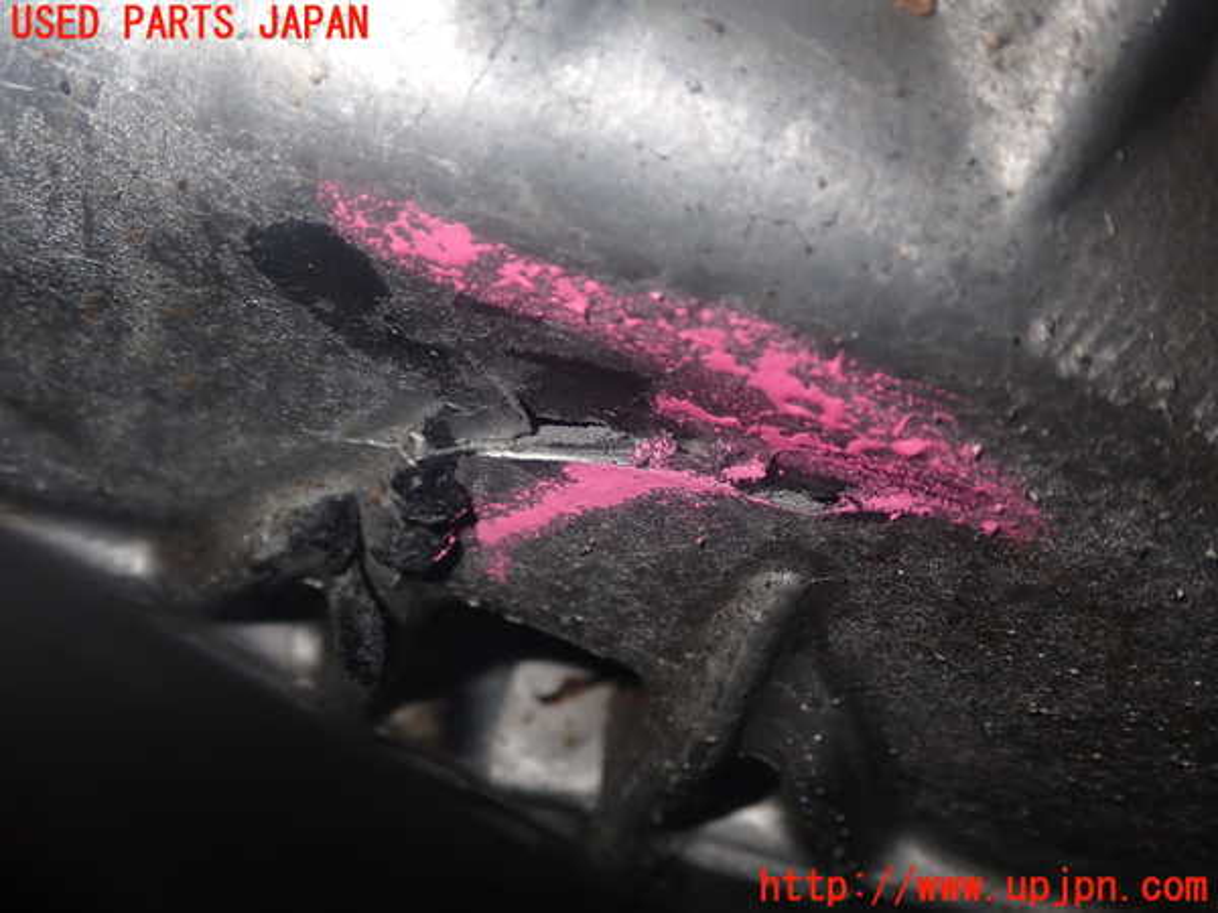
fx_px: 1443
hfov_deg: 45.8
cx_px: 609
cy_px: 456
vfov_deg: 35.1
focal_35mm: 41
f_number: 8
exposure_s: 1/40
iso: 200
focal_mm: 7.31
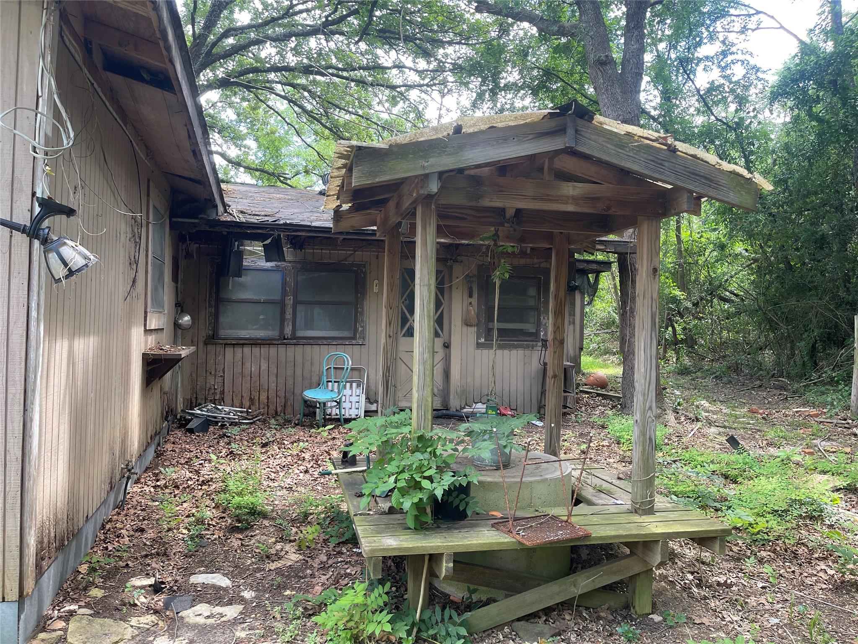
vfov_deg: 54.9
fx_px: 620
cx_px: 429
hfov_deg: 69.4
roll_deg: -2.0
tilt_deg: +1.0
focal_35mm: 25
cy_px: 322
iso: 64
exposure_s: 1/121
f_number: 1.6
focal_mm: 5.1
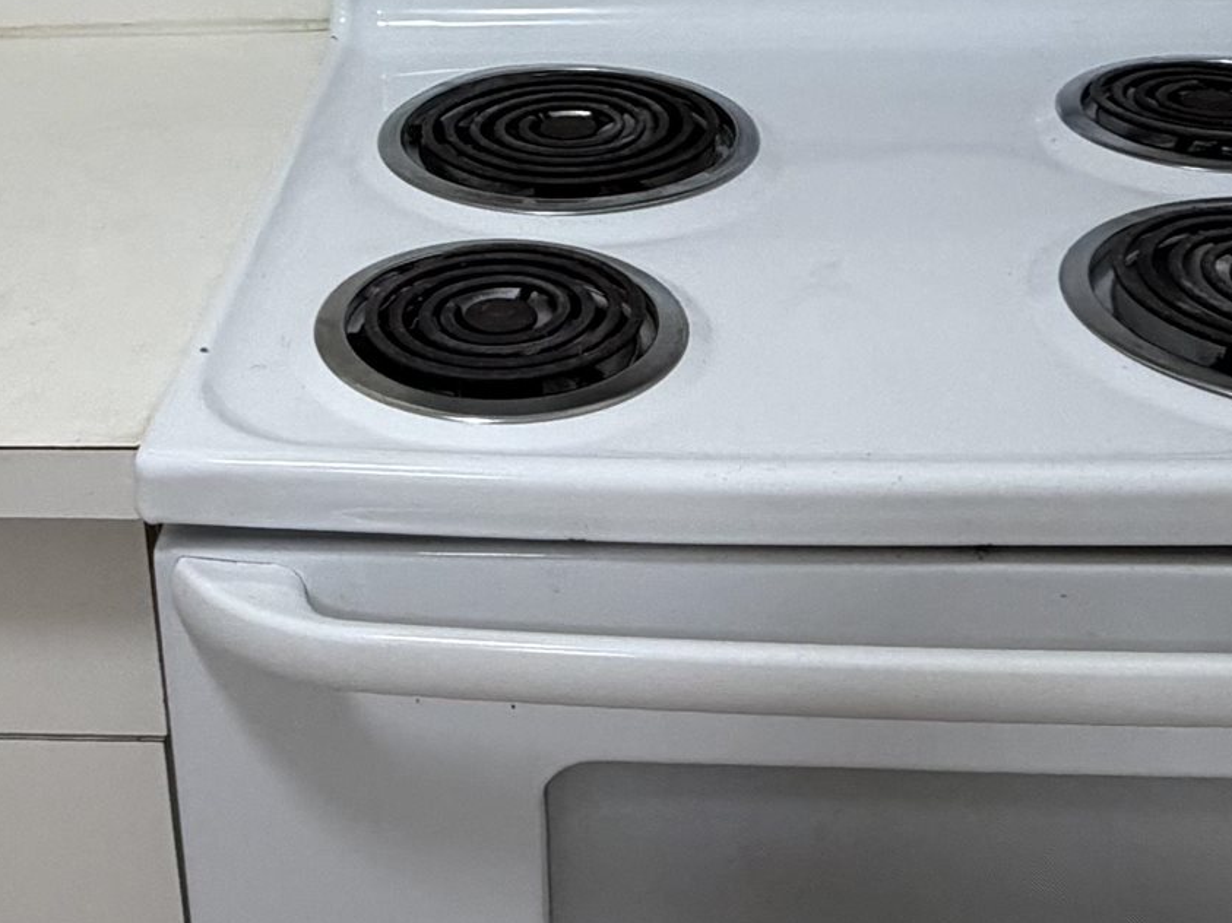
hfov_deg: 37.3
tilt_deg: -18.0
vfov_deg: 27.0
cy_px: 4
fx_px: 1815
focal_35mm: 51
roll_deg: +1.7
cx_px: 482
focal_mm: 2.22
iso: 250
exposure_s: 1/120
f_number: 2.2
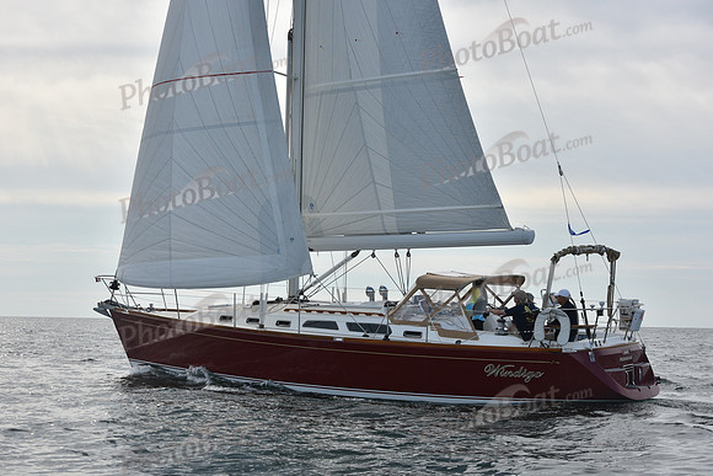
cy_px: 238
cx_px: 356
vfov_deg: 19.5
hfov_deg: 28.8
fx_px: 1387
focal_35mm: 70
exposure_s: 1/1000
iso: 320
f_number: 8
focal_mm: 70
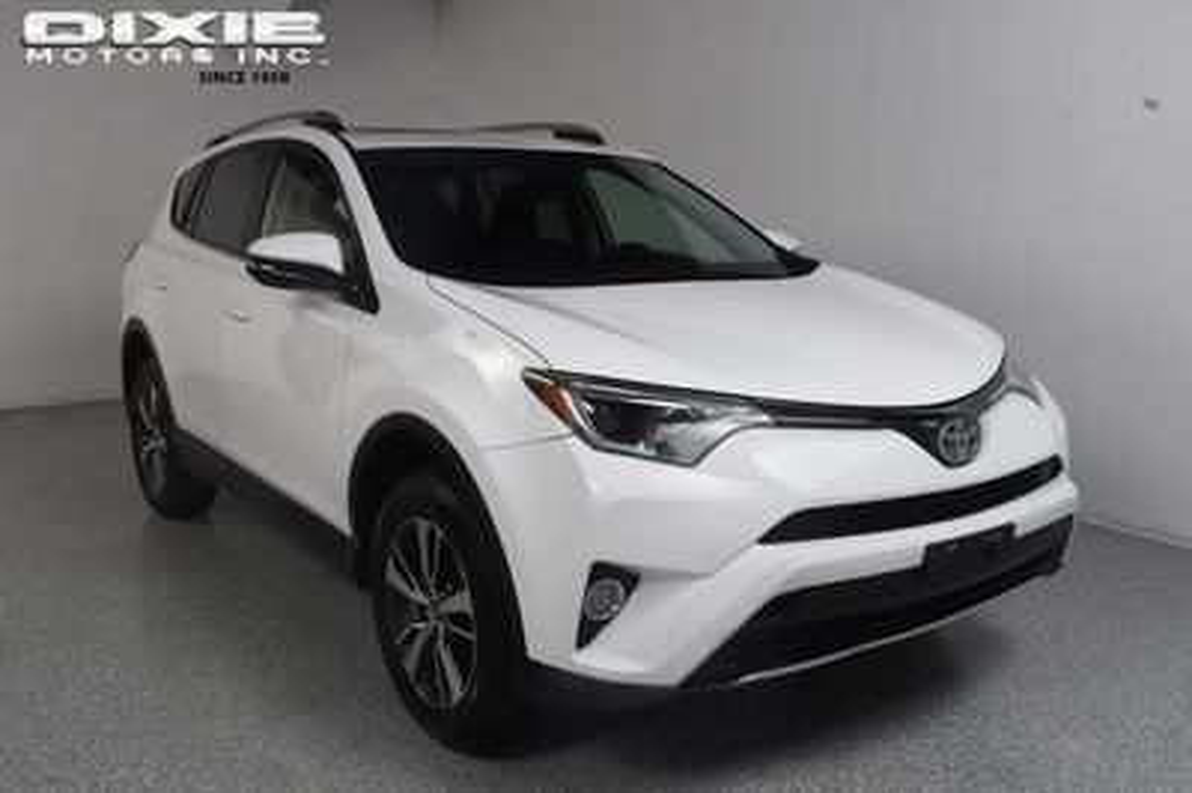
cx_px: 596
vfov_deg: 38.8
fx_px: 1125
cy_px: 396
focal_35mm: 34
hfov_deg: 55.8
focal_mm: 23
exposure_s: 1/160
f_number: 13
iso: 100
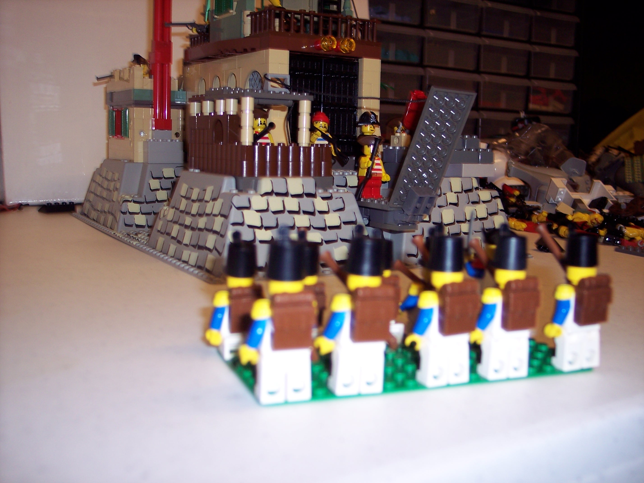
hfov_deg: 47.9
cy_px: 242
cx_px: 322
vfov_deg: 36.8
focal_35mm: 39
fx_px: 726
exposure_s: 1/60
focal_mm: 8
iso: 100
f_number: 2.8
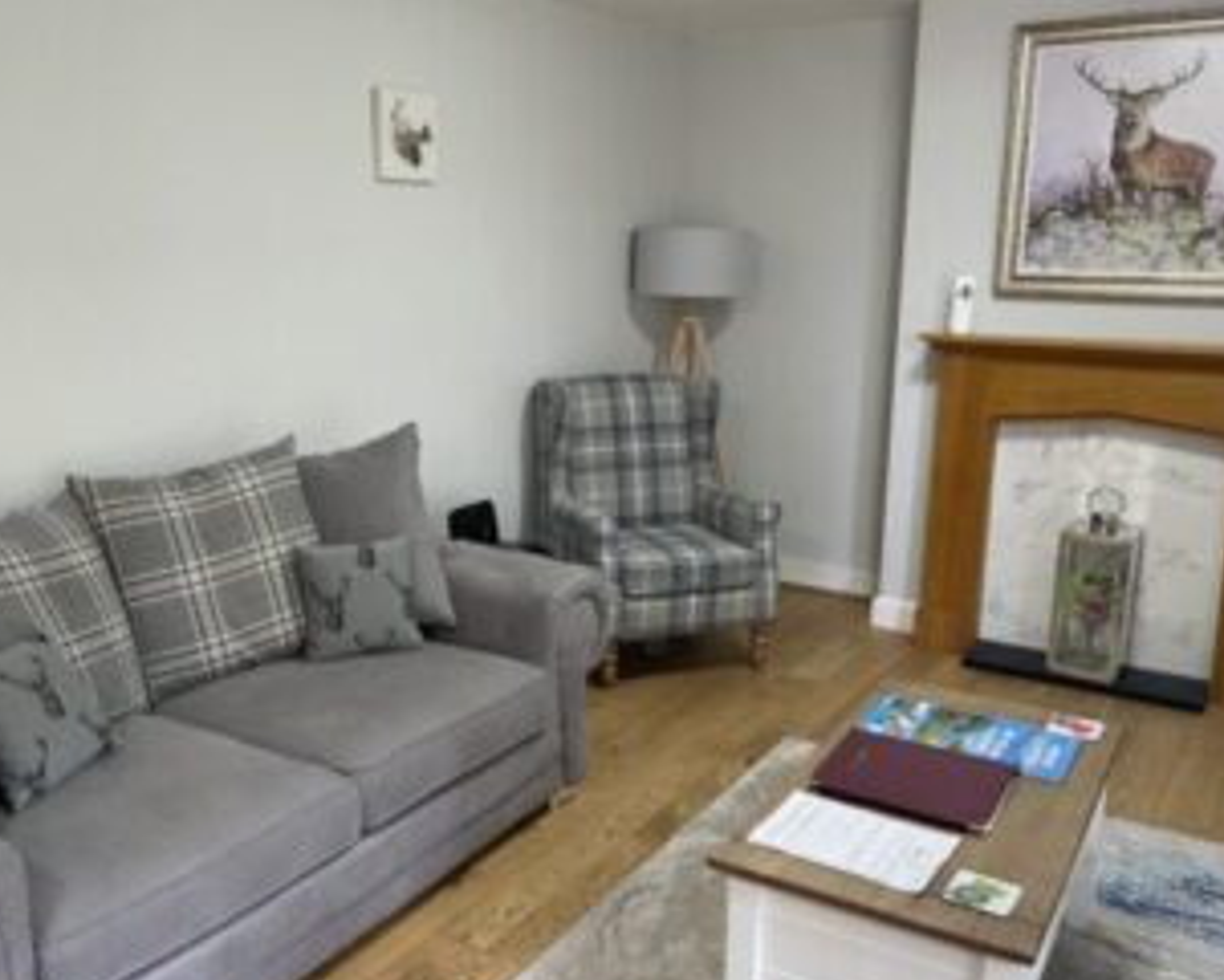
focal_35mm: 32
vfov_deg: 45.8
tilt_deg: -12.8
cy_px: 510
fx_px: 1160
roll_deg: -0.4
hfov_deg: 55.6
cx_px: 577
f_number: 1.6
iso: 125
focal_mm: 4.2
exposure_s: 1/50
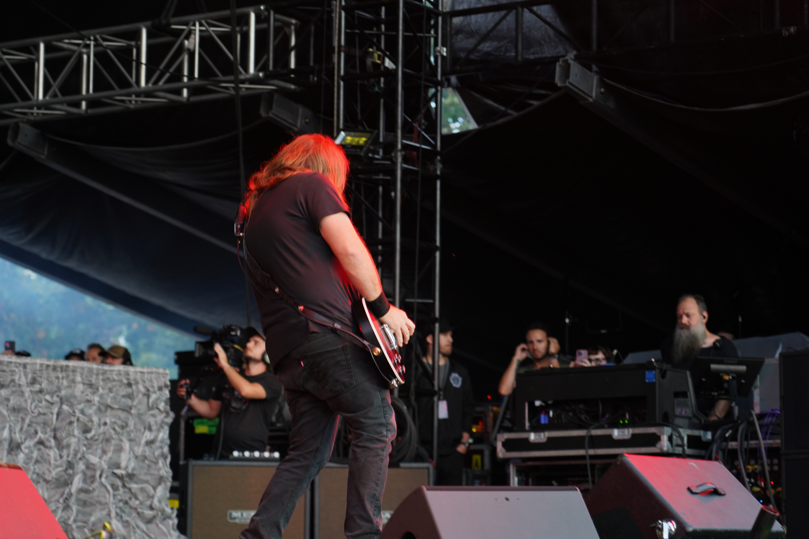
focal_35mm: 105
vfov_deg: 13.0
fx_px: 2359
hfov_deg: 19.5
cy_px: 270
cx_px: 404
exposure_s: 1/125
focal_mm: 105
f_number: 4
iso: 500
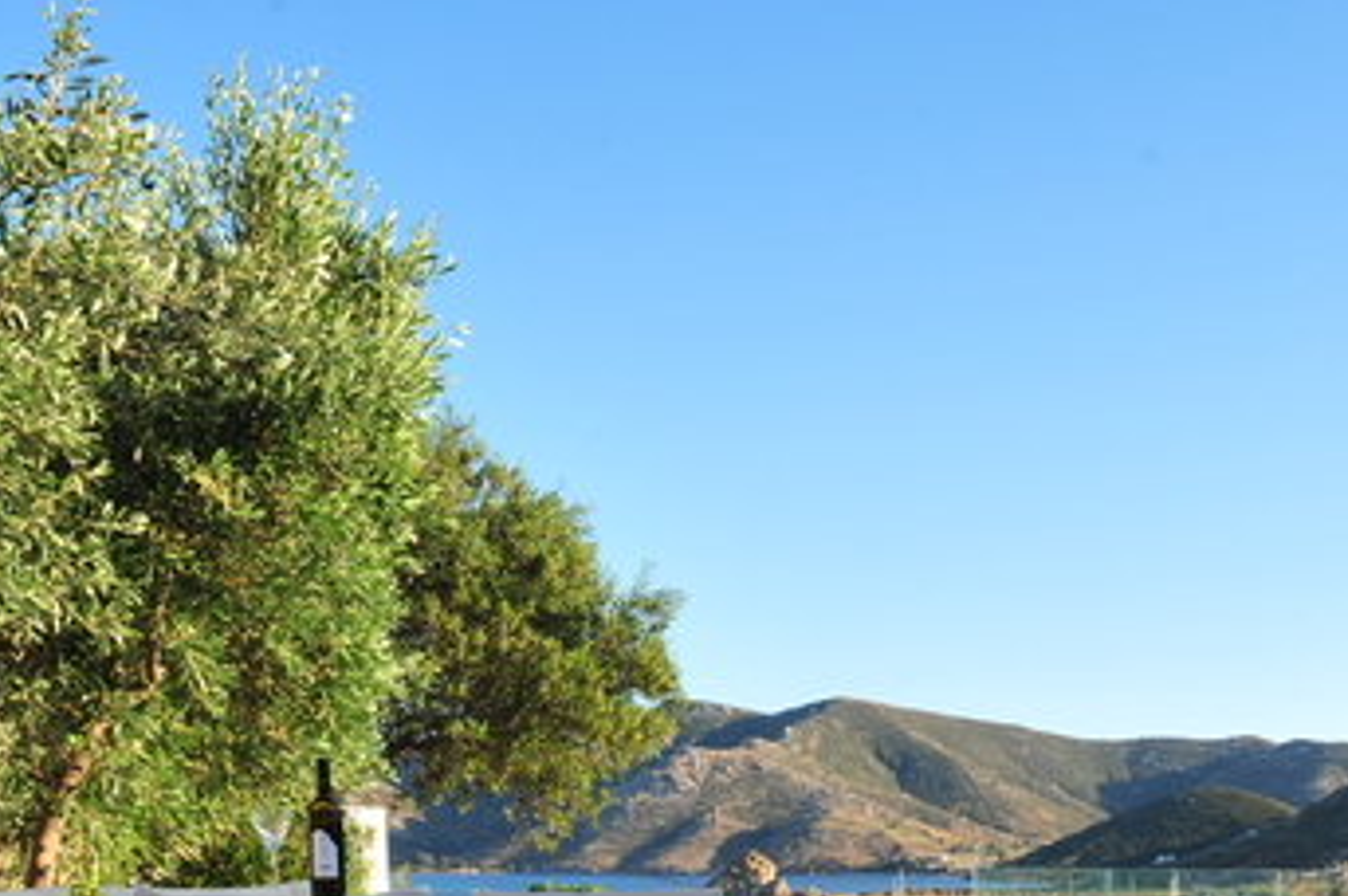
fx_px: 2095
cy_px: 1026
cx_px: 1104
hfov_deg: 34.4
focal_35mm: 56
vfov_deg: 22.5
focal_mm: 24
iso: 320
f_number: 13
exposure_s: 1/125
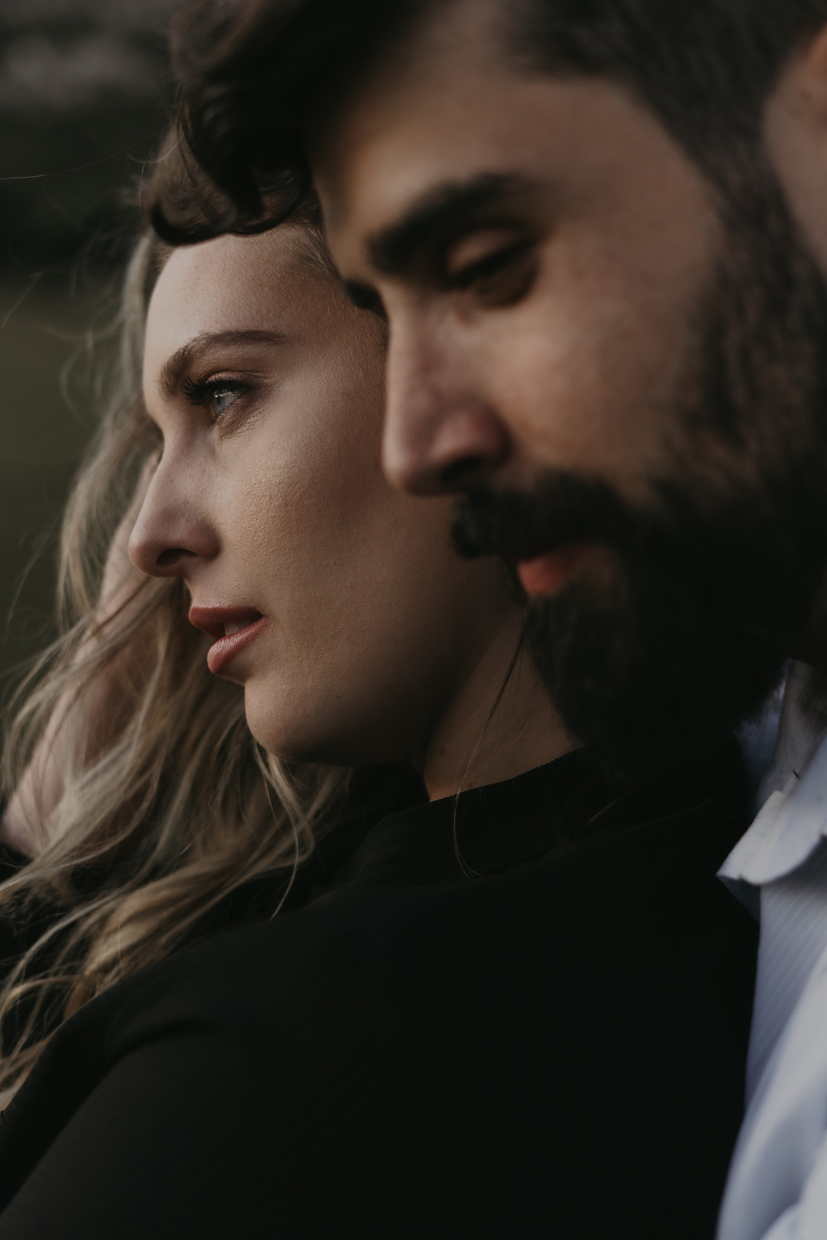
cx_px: 414
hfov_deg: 27.0
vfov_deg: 39.6
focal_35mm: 50
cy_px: 620
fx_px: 1723
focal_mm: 50
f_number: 2.8
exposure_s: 1/500
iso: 320
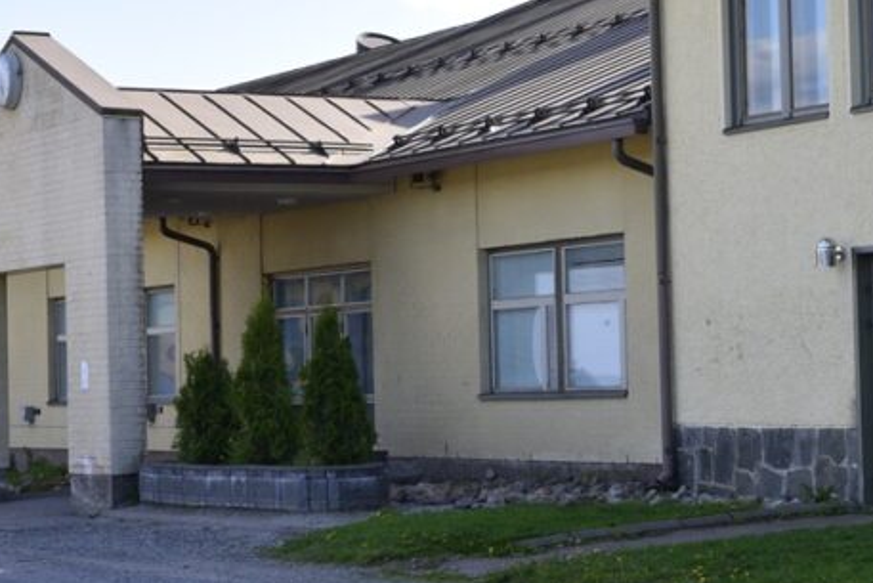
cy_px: 221
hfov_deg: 19.2
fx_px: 2526
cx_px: 795
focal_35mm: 104
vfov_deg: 13.1
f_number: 11
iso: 400
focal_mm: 31
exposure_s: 1/400
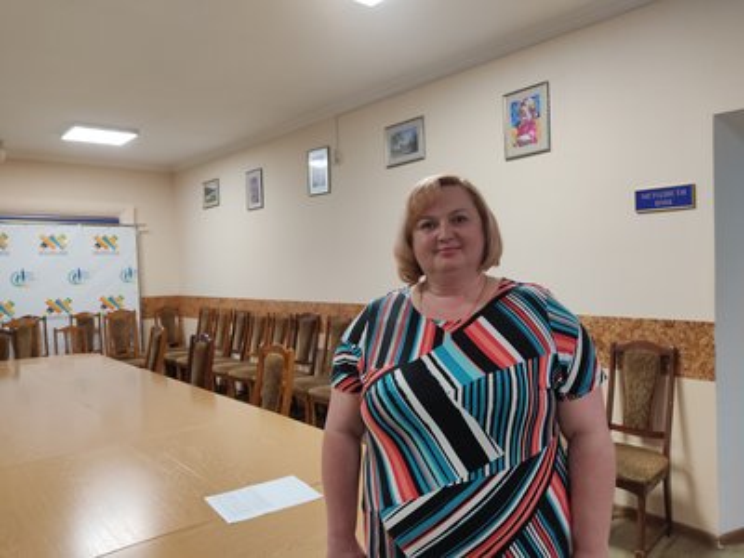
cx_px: 372
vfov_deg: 53.1
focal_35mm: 26
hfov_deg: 67.3
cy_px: 279
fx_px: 559
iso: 252
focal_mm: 4.74
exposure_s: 1/33
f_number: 1.79
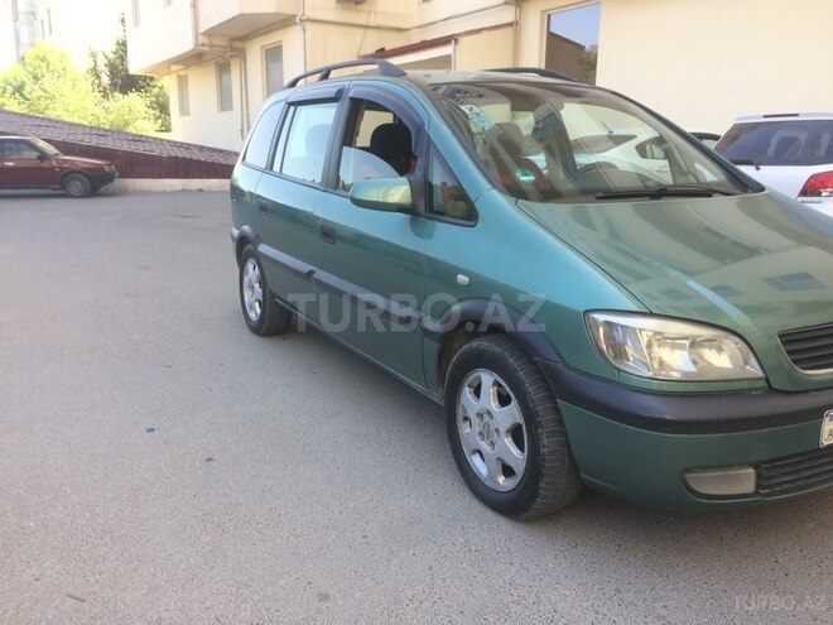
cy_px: 312
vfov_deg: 48.2
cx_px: 416
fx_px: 698
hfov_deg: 61.7
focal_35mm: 29
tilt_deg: -15.5
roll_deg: +0.7
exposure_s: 1/190
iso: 32
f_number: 2.2
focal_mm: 4.15
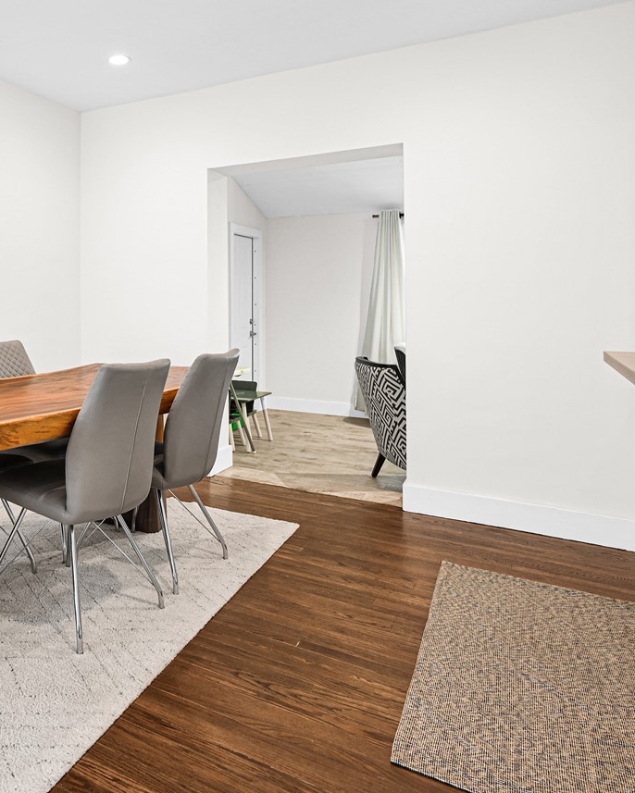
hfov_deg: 49.7
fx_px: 611
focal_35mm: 26
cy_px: 292
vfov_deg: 65.0
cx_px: 78
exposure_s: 1/15
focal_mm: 14
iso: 125
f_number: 4
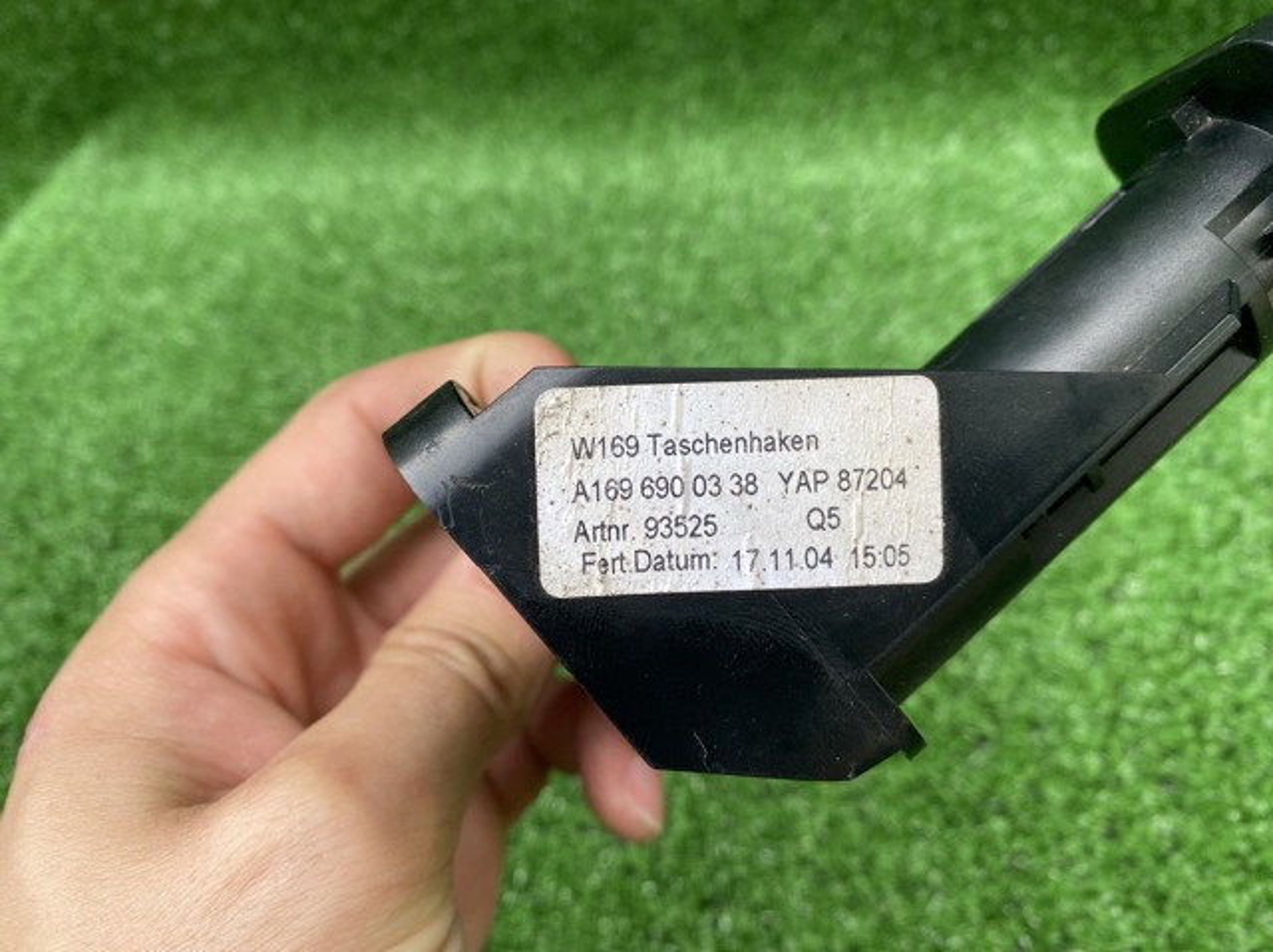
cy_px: 476
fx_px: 919
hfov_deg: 69.4
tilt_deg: -48.8
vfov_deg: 54.8
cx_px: 636
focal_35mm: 25
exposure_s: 1/317
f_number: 1.8
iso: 32
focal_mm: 4.25
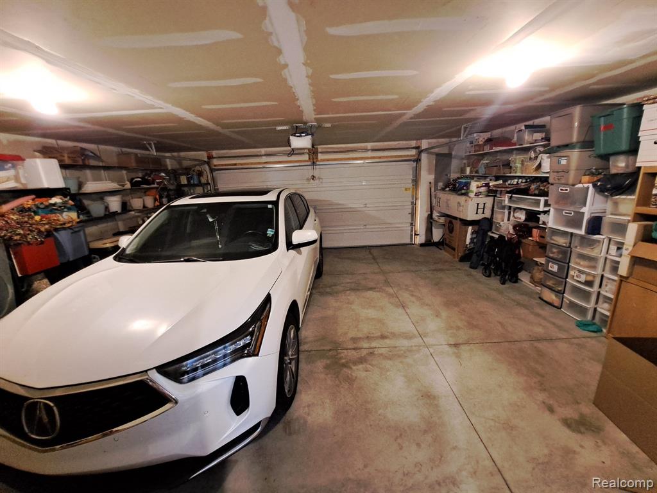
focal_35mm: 13
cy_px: 246
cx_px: 328
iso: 500
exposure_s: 1/24
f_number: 2.2
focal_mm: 1.74
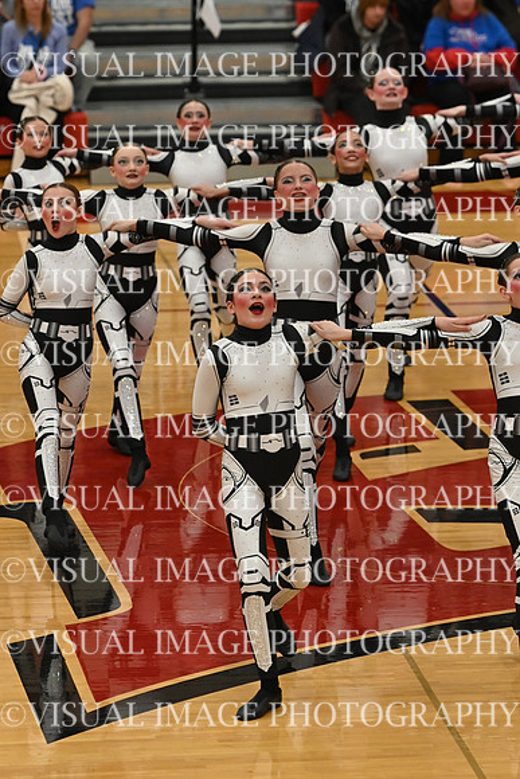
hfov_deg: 7.0
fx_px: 4222
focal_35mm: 195
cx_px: 260
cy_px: 390
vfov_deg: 10.5
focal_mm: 130
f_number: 4
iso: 3200
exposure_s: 1/400
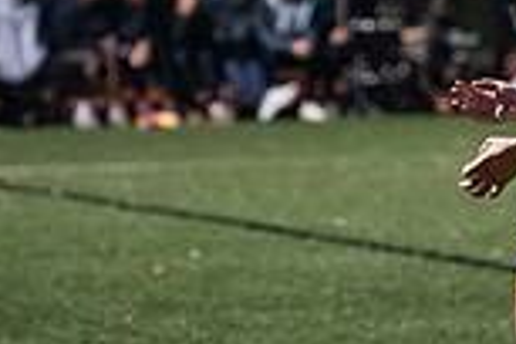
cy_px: 86
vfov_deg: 2.7
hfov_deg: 4.0
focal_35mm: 512
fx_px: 7338
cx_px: 354
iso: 8000
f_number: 2.8
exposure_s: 1/1000
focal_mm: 135
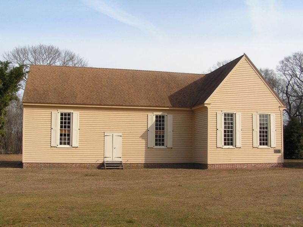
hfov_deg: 49.0
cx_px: 152
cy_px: 114
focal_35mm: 38
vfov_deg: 37.7
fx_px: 333
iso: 50
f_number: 5.6
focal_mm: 6.3
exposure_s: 1/250
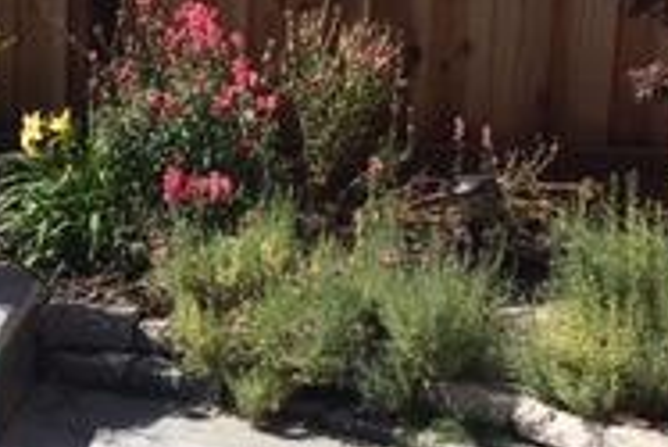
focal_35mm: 103
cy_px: 333
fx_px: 1913
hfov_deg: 19.0
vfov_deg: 13.3
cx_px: -79
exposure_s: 1/1832
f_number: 2.2
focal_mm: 4.15
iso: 25
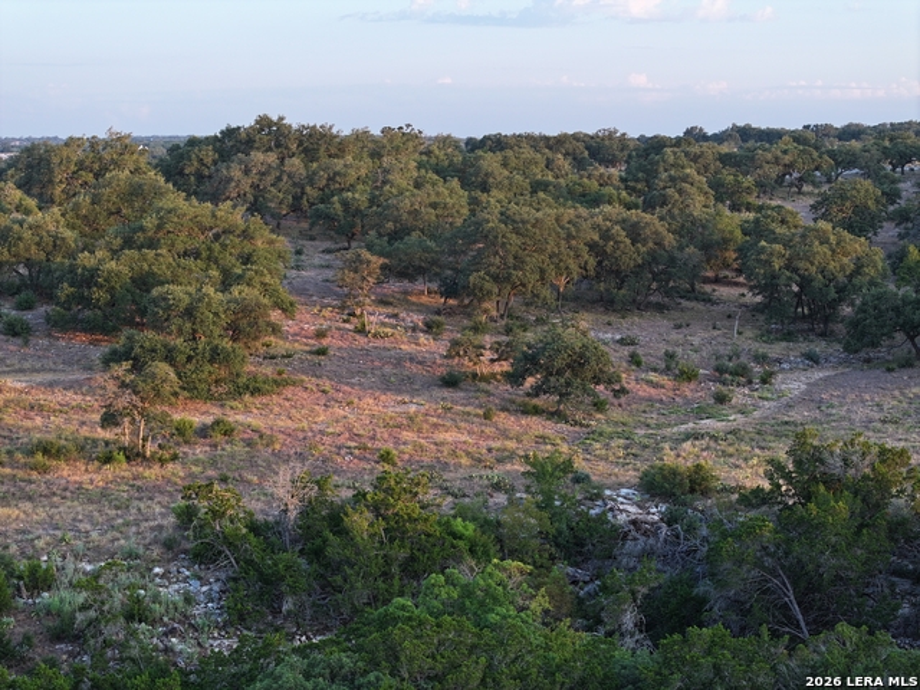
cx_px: 460
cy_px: 345
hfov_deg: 27.8
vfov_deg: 21.0
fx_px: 1860
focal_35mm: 70
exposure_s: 1/200
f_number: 2.8
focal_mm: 19.35
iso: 250
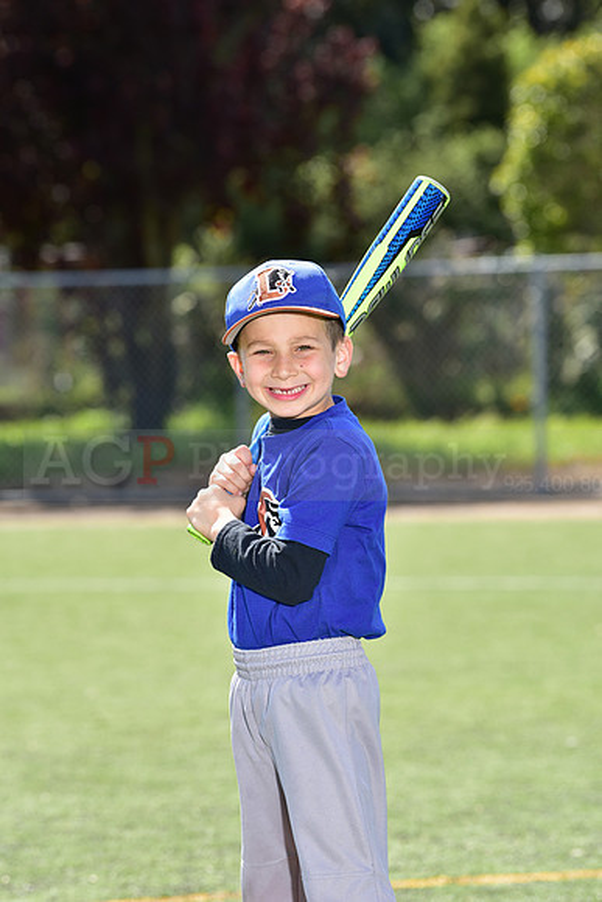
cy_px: 451
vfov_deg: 12.4
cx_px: 301
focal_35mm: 165
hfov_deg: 8.3
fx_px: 4136
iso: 100
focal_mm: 165
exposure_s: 1/250
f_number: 5.6
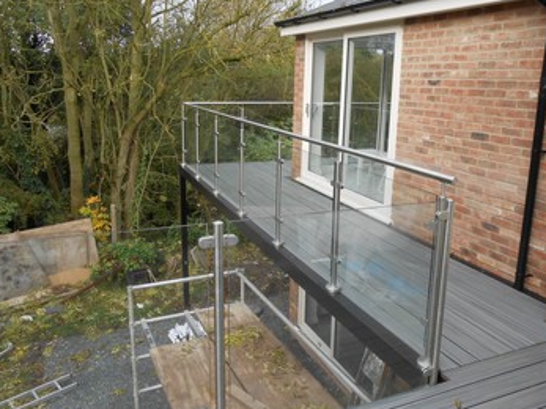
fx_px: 473
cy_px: 184
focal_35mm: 30
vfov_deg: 46.7
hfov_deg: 59.9
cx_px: 296
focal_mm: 4.6
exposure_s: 1/125
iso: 80
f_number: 3.5
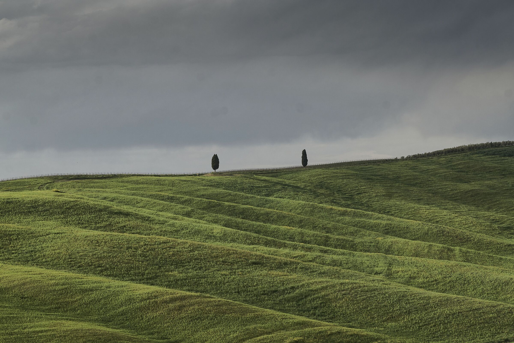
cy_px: 172
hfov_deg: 17.9
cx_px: 257
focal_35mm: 114
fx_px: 1628
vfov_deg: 12.0
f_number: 8
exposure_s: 1/640
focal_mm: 114
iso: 400
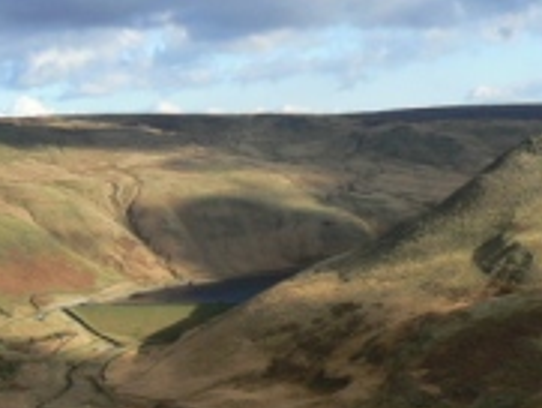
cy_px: 279
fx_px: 1347
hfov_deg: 21.7
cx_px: 569
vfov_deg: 17.1
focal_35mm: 86
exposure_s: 1/250
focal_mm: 6
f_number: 5.6
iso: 80
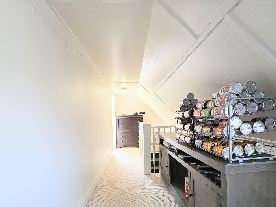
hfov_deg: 91.0
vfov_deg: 73.6
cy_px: 127
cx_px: 132
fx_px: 136
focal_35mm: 17
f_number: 1.9
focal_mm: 2.2
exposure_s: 1/120
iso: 320
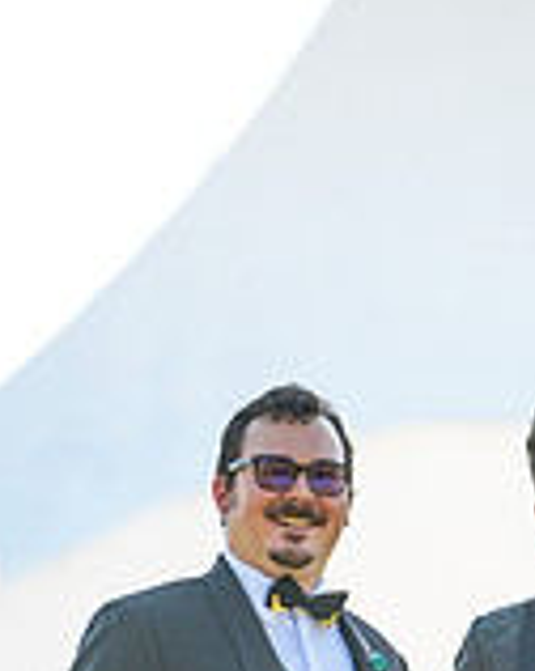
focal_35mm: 428
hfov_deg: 3.6
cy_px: 837
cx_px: 425
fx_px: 8488
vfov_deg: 4.5
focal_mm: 160
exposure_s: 1/1600
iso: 400
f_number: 2.8
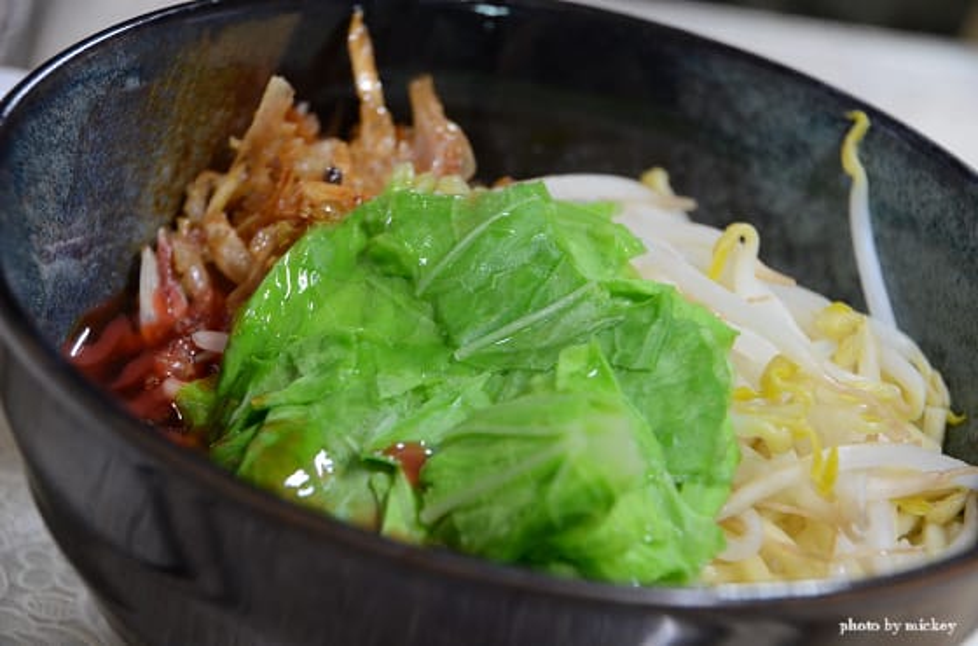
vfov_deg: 11.6
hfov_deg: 17.5
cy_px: 323
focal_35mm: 117
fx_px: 3170
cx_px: 489
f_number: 5.6
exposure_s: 1/25
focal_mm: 78
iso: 1600
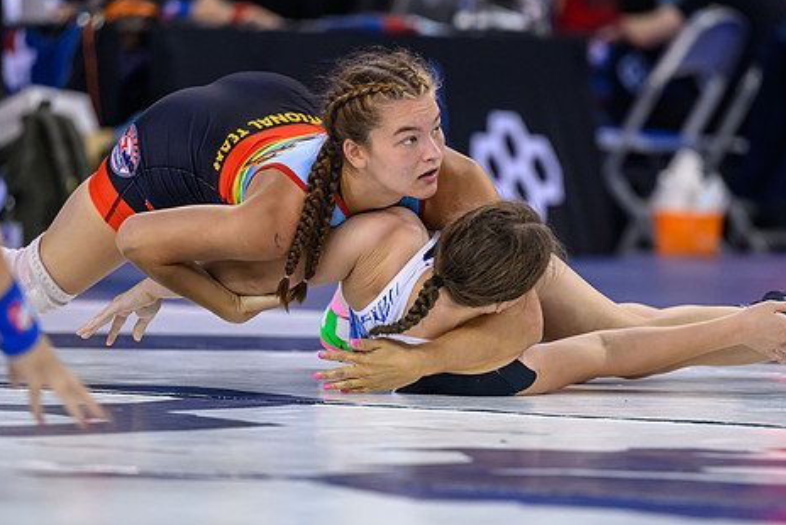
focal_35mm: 350
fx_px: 7646
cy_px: 247
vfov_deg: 3.9
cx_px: 471
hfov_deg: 5.9
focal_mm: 200
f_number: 2.8
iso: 2500
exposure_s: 1/800
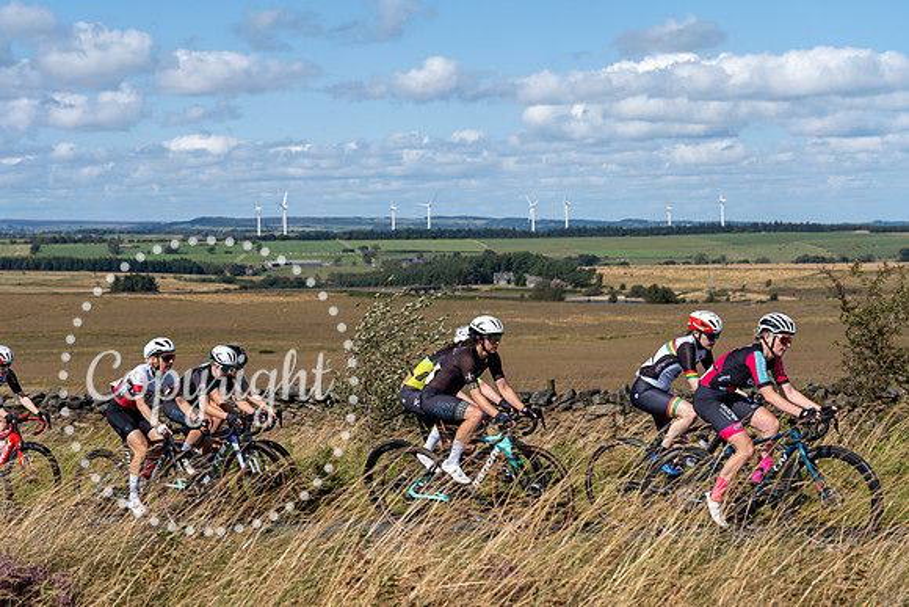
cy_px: 304
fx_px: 1768
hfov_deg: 28.8
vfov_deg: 19.5
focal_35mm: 70
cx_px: 454
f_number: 5.6
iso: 100
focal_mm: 70
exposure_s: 1/800
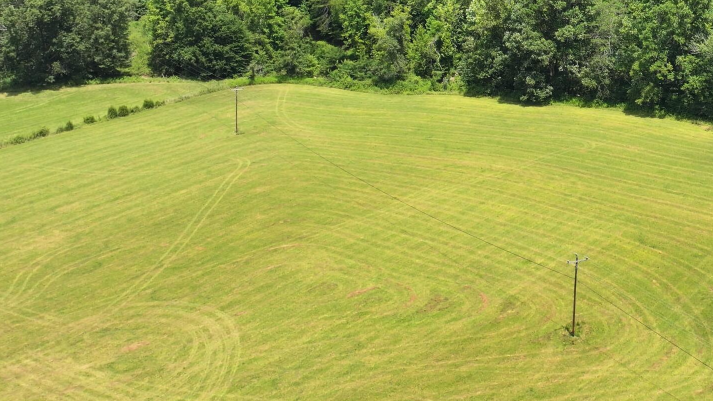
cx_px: 636
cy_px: 37
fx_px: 1040
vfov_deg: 21.3
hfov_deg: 35.7
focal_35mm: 55
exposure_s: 1/2000
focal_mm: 12.29
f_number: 2.8
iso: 190
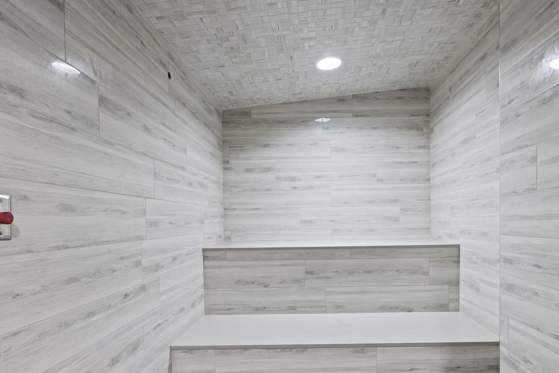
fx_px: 342
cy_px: 230
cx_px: 314
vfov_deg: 56.6
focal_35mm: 22
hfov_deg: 78.2
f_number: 8
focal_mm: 16
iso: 500
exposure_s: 1/1.67
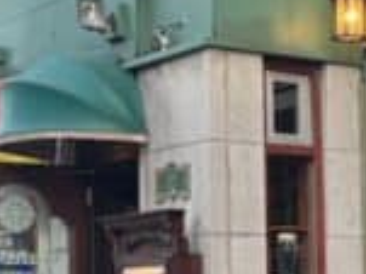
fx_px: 1289
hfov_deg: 15.3
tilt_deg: +1.1
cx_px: 502
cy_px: 245
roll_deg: +2.1
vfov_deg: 12.0
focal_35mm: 122
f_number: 1.78
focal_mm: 6.76
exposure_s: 1/121
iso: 100
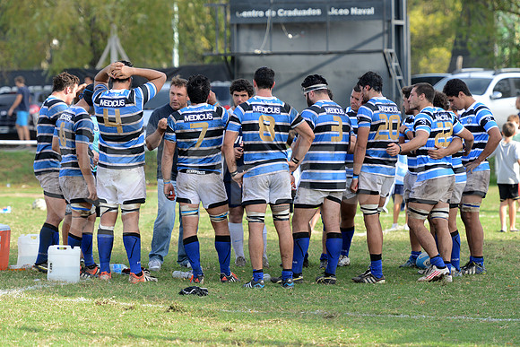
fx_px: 2673
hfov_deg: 11.1
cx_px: 260
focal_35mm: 185
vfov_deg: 7.4
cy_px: 174
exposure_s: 1/500
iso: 500
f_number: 4
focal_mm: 185
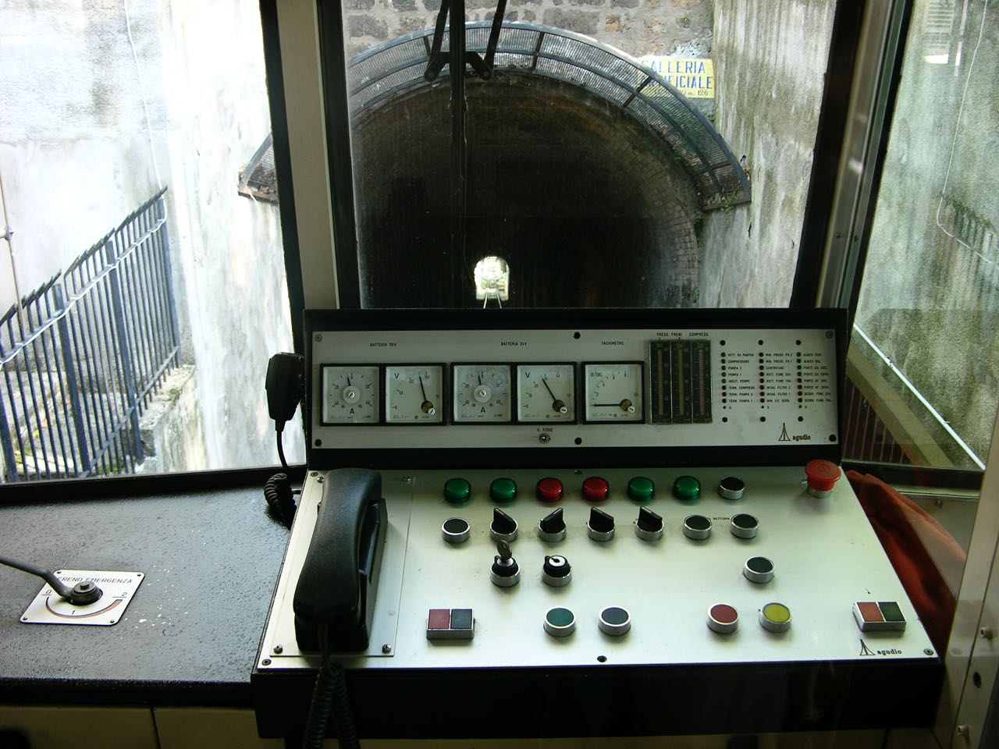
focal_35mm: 35
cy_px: 374
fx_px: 1010
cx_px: 500
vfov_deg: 40.7
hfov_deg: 52.6
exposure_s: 1/9.7
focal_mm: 8.9
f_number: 2.8
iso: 50
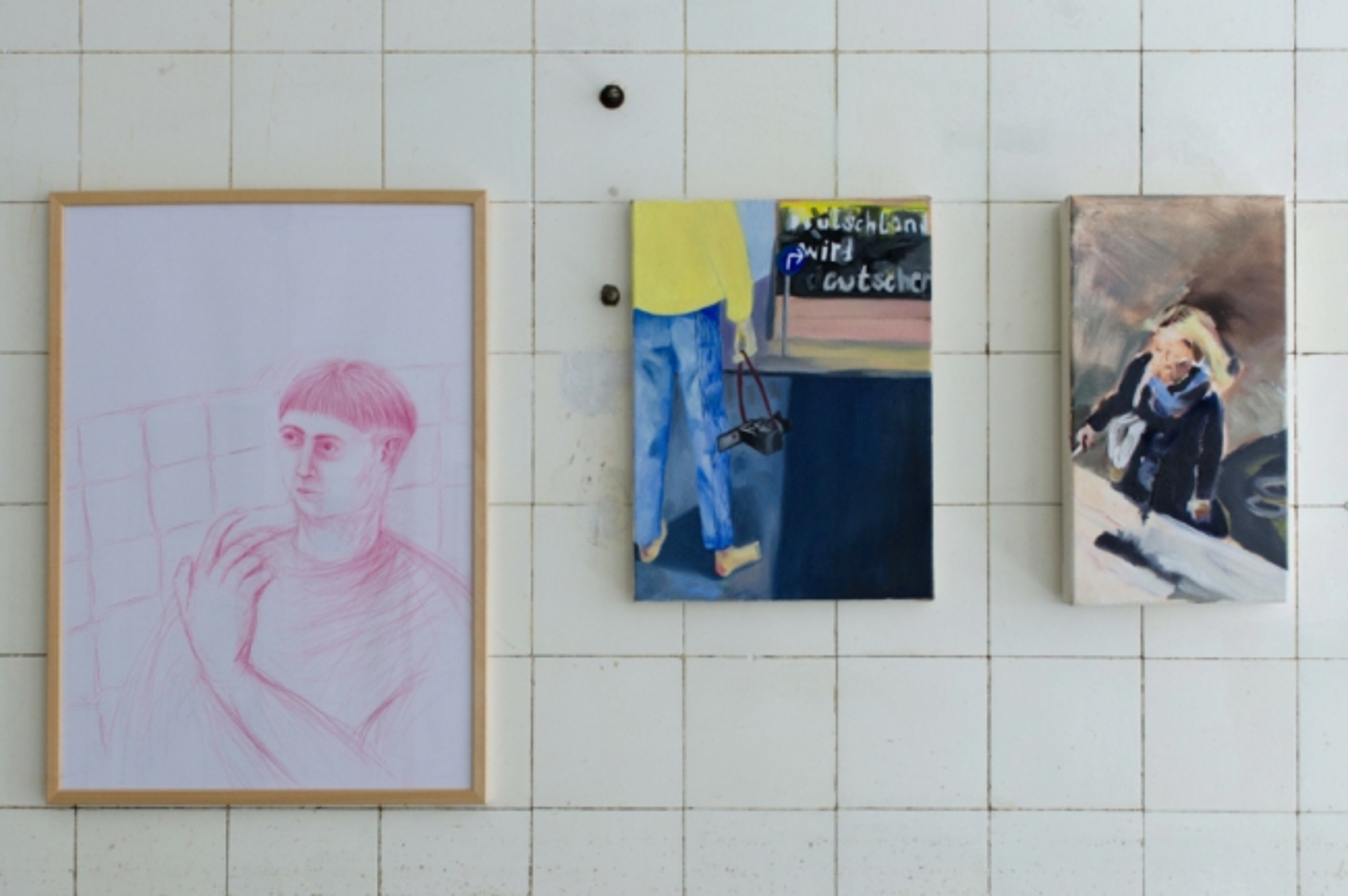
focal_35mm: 52
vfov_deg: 25.7
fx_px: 1964
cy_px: 448
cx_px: 674
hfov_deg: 37.9
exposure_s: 1/60
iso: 320
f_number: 5.6
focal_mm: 35
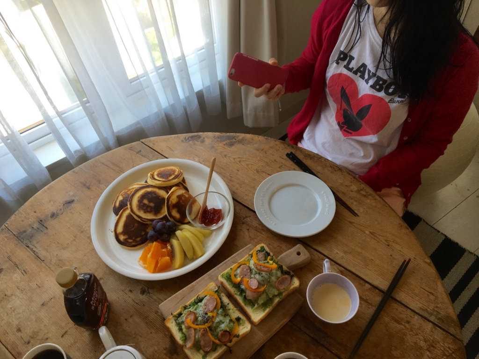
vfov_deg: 48.2
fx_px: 401
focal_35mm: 29
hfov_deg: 61.7
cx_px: 240
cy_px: 180
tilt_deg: -51.8
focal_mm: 4.15
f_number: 2.2
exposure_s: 1/60
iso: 32
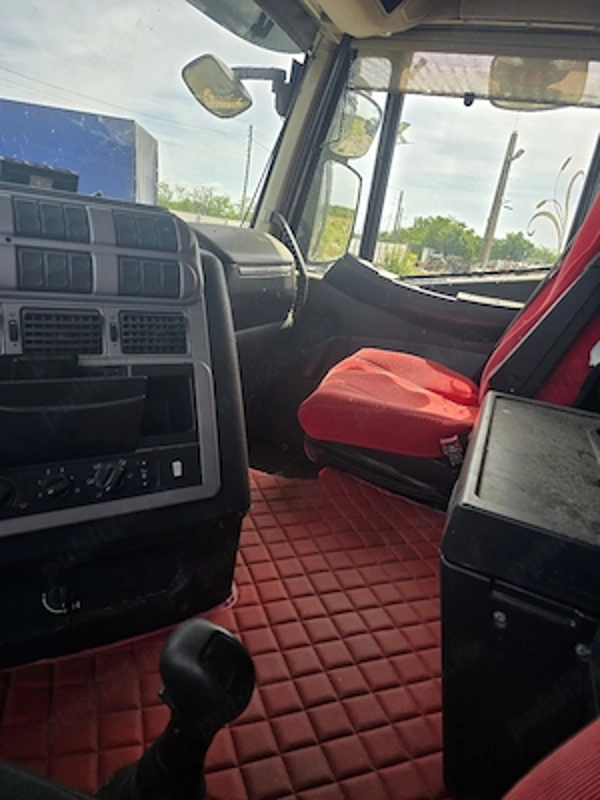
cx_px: 300
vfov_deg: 73.9
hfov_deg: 58.9
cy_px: 400
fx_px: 532
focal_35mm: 23
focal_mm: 6.3
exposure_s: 1/357
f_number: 1.7
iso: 12
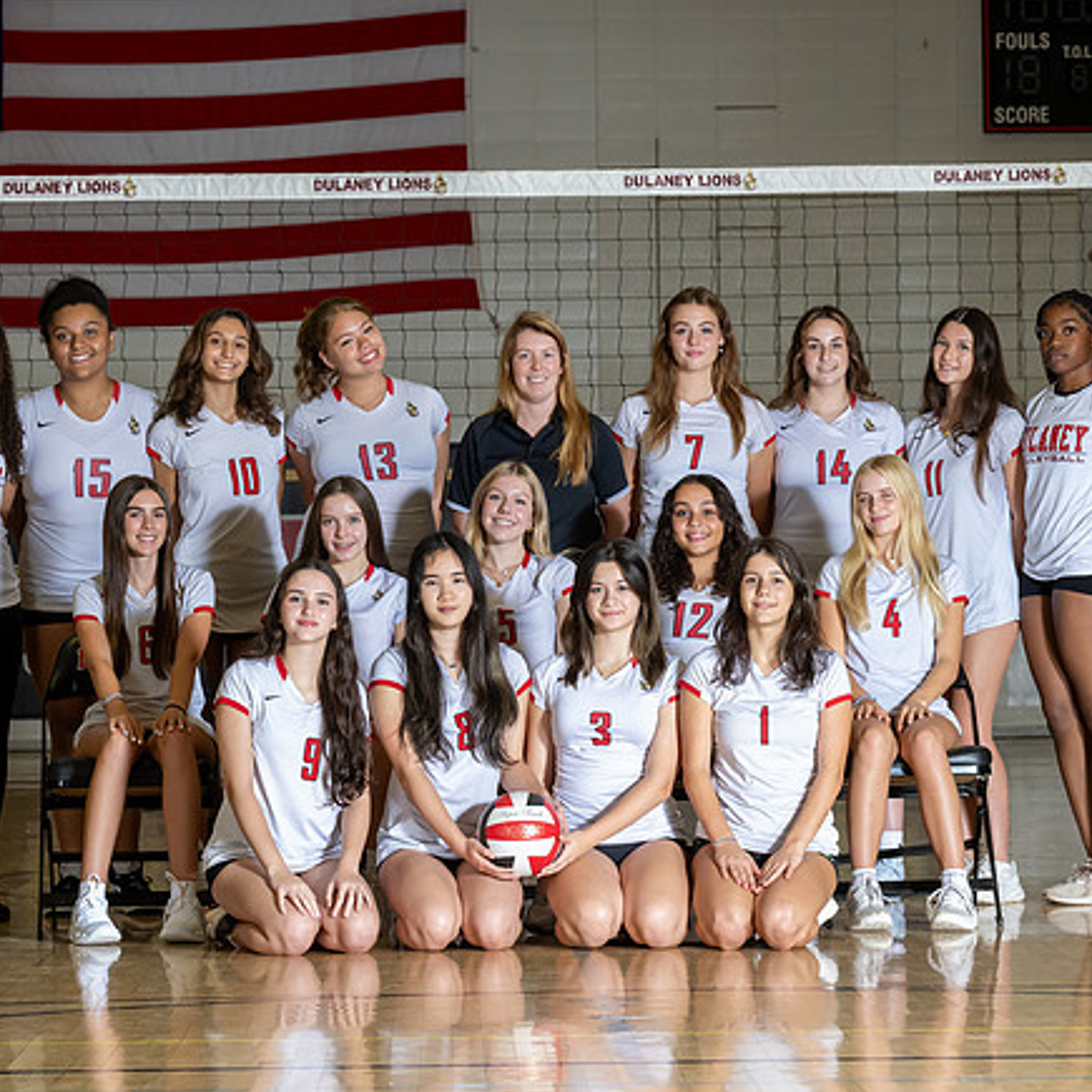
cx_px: 527
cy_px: 556
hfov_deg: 12.5
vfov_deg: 12.5
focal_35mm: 140
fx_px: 4997
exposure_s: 1/160
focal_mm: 70
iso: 1000
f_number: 6.3
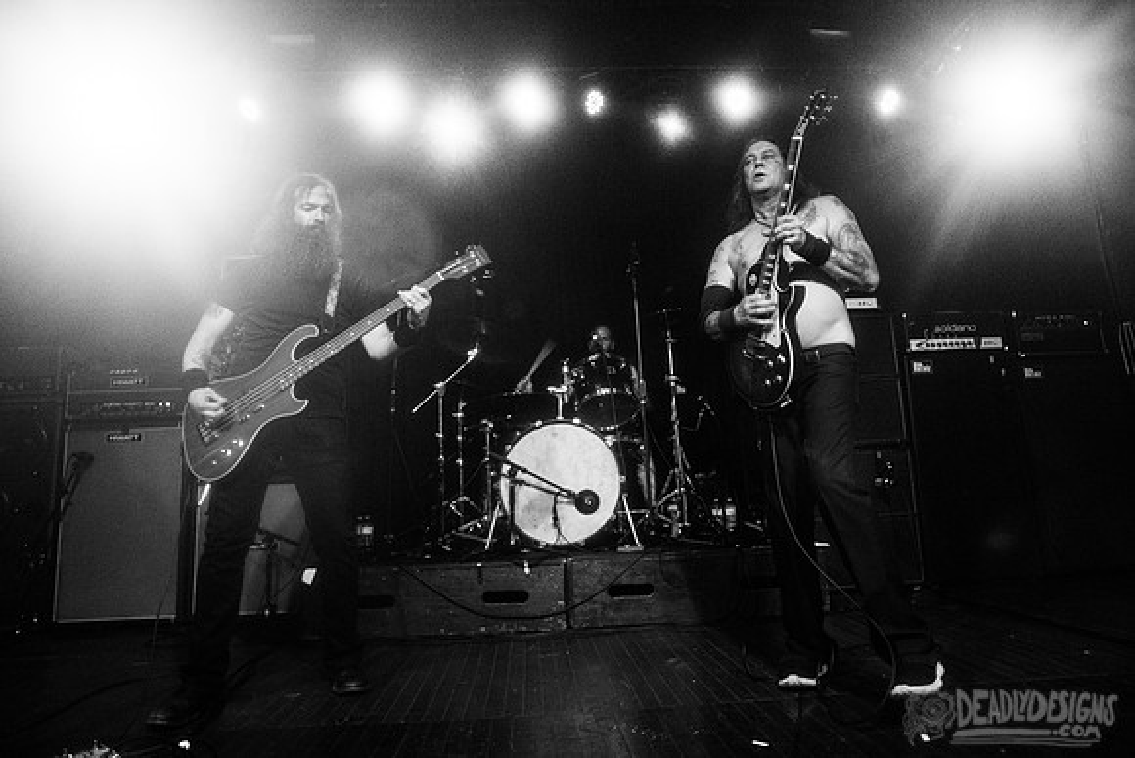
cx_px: 574
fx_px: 730
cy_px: 339
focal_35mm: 23
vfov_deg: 54.7
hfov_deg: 75.7
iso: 3200
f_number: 3.2
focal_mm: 20
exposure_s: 1/200
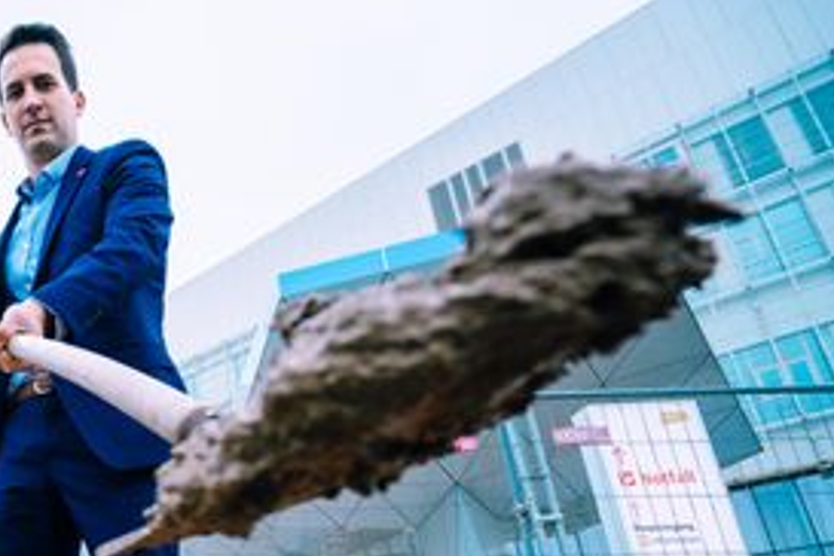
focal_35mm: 30
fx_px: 695
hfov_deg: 53.6
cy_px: 470
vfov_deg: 41.1
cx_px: 73
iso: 400
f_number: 4
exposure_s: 1/250
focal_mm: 16
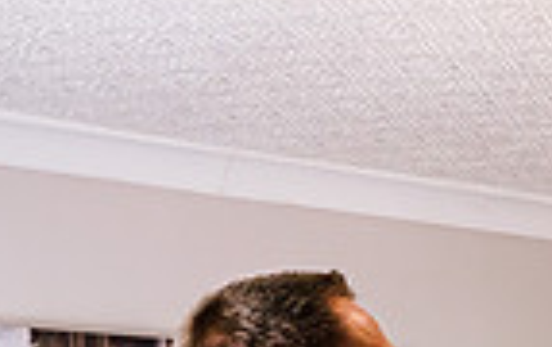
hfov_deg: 18.1
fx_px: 1492
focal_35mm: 99
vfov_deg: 12.1
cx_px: 880
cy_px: 646
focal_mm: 24
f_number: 2.8
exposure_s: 1/200
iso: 2000
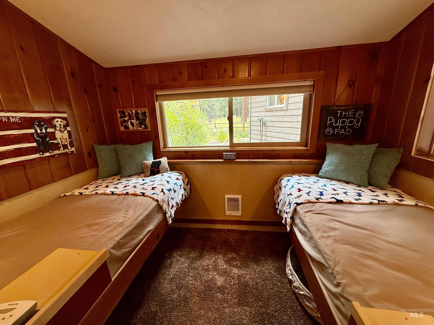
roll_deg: +2.5
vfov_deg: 85.7
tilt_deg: -15.0
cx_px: 217
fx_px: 176
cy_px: 162
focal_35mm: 14
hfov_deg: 102.1
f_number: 2.2
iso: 160
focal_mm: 2.22
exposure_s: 1/120
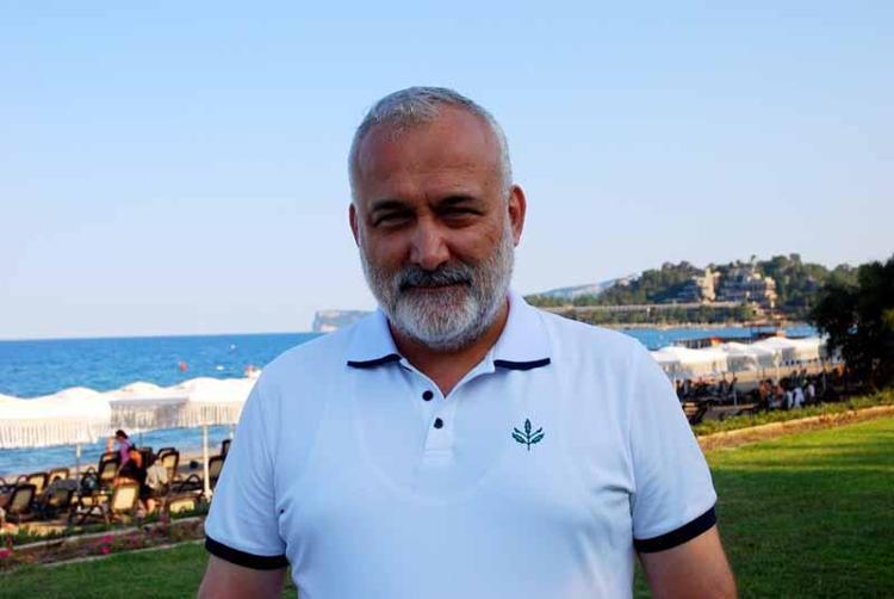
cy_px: 300
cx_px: 447
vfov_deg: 30.9
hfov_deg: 44.9
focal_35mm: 44
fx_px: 1081
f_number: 6.3
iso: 100
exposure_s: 1/160
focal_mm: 29
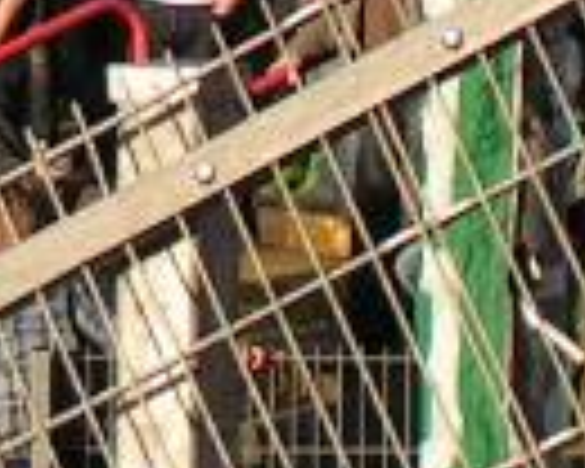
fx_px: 8207
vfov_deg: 3.2
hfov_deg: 4.0
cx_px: -760
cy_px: -783
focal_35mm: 474
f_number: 5
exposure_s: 1/200
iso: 50
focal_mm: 12.1
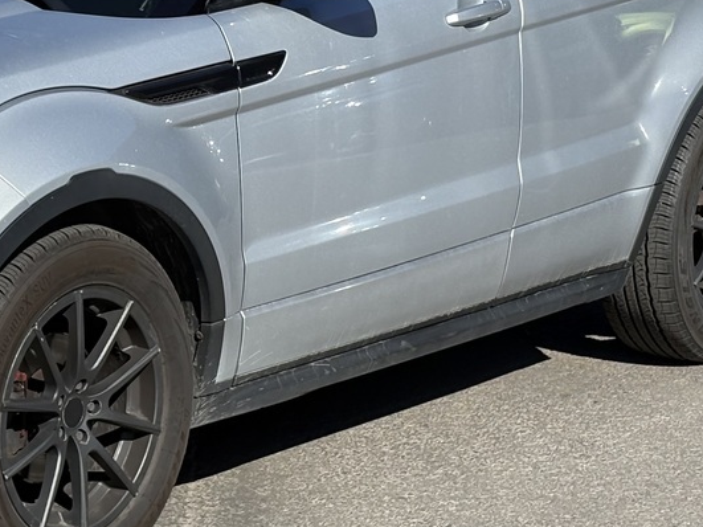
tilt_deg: -9.5
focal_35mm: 141
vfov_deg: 10.5
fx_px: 2863
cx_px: 93
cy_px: 208
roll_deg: -1.9
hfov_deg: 13.9
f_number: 1.6
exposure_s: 1/3125
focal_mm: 5.96
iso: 50
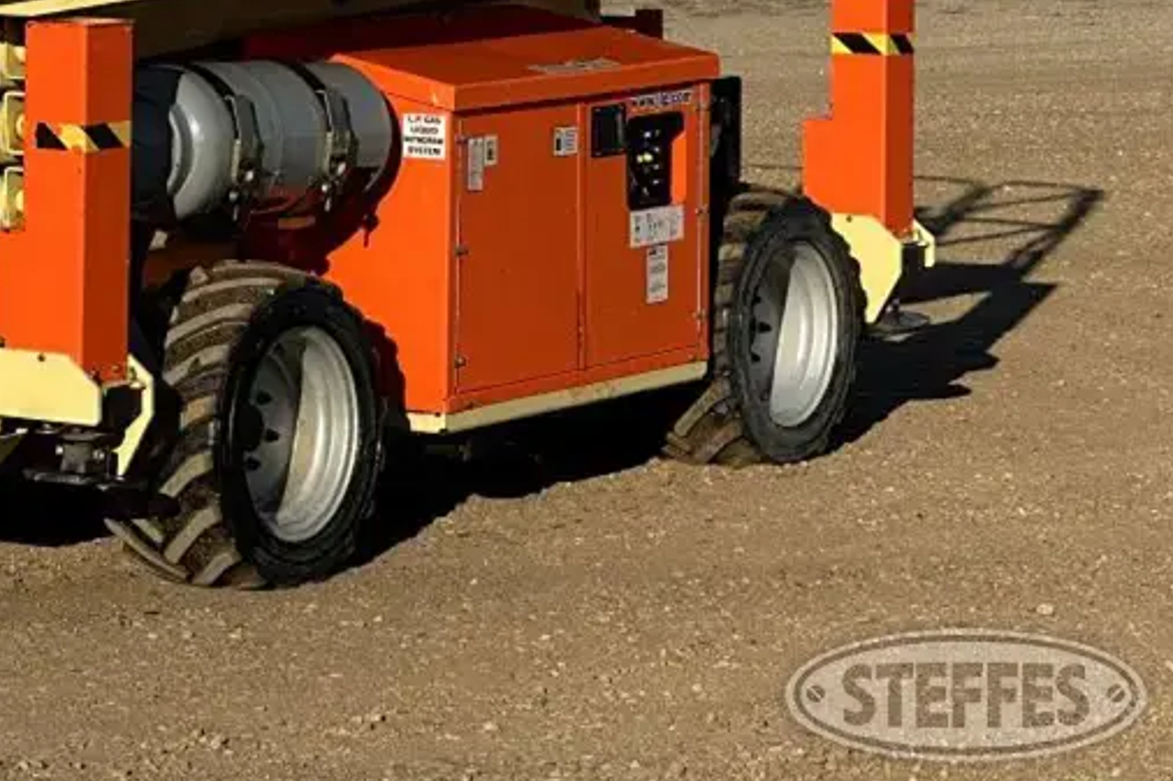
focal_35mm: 152
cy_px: -46
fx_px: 4951
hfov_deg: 13.4
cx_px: 83
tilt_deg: -3.2
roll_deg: +0.0
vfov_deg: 9.0
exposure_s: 1/1143
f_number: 2.8
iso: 32
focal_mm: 9
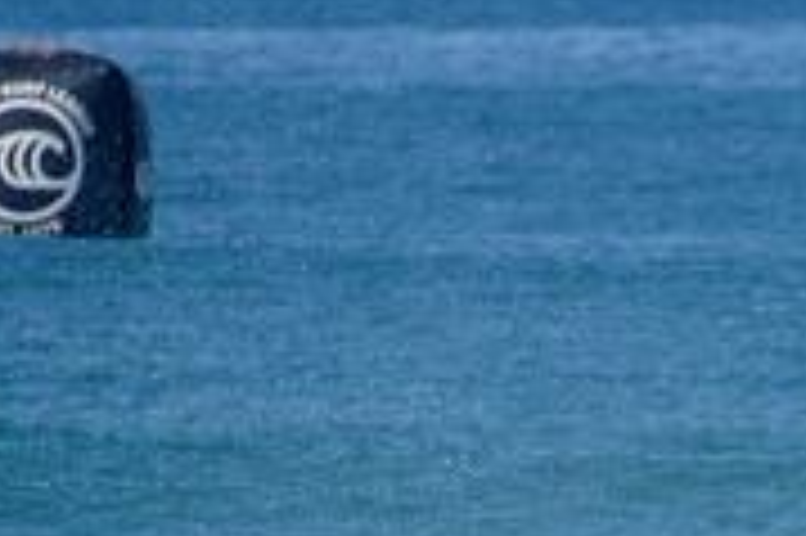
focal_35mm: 1620
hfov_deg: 1.3
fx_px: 36236
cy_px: 673
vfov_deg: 0.8
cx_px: 779
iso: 160
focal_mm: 500
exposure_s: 1/2000
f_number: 5.6
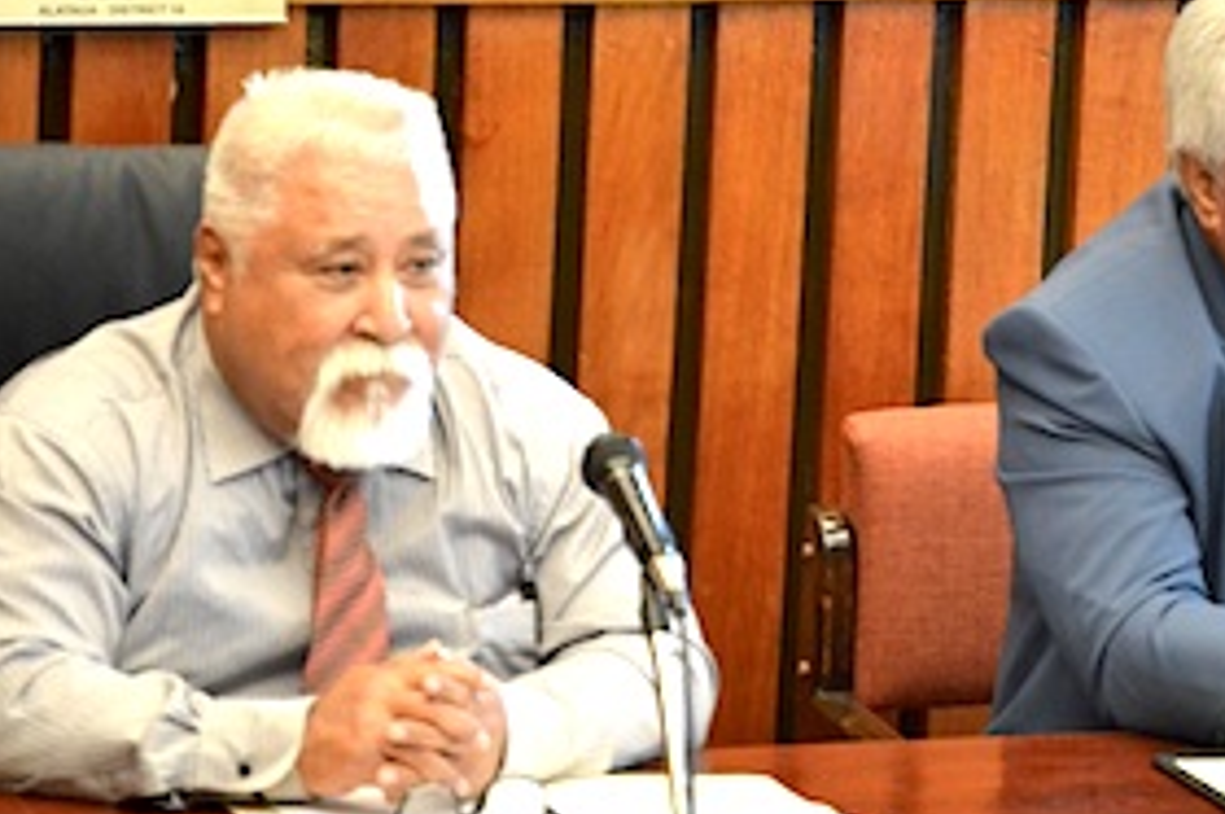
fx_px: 14336
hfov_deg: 4.9
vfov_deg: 3.3
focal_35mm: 422
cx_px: 976
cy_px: 374
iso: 3200
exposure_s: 1/100
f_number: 5.3
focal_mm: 175
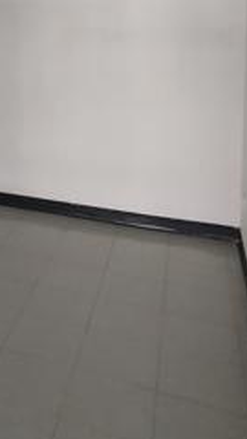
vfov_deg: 42.3
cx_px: -104
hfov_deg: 22.6
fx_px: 524
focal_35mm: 45
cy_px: 56
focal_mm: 1.65
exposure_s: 1/33
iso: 400
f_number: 2.2
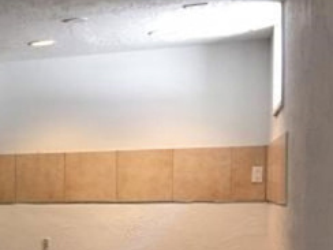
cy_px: 236
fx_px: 731
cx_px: -98
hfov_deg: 22.9
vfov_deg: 19.0
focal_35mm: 76
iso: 200
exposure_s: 1/30
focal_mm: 4.15
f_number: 2.2
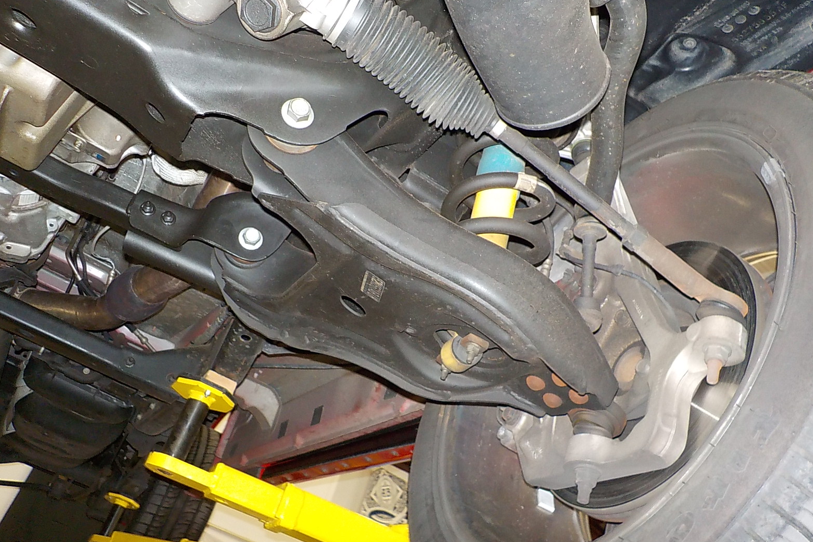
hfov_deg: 58.7
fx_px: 723
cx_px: 408
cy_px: 281
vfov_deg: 41.1
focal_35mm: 32
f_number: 3.3
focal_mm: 4.1
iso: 250
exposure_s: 1/30
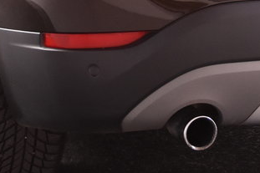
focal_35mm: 173
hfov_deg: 11.8
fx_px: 1249
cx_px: 232
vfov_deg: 7.8
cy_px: -98
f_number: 4
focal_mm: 28
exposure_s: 1/60
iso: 1600
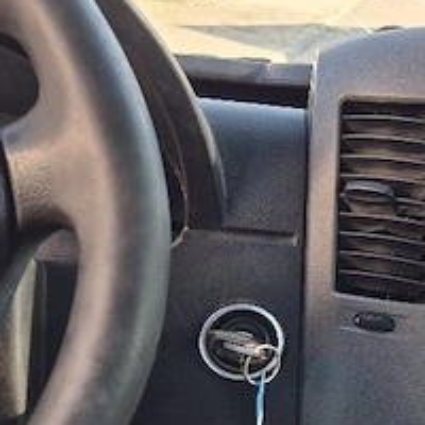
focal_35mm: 61
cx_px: 620
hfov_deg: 23.2
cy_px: 317
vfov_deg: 27.8
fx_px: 847
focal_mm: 5.4
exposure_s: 1/152
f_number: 1.8
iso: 32
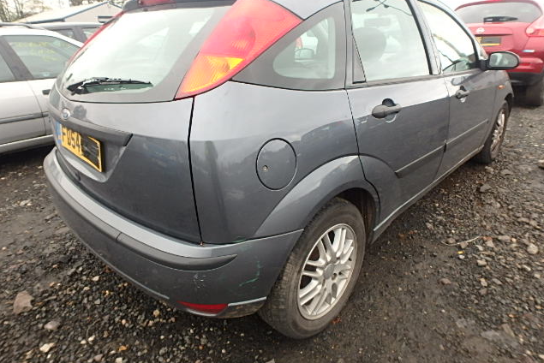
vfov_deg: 57.2
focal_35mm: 22
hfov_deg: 78.6
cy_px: 172
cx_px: 272
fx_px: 333
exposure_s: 1/60
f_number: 3.5
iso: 200
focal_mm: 3.7
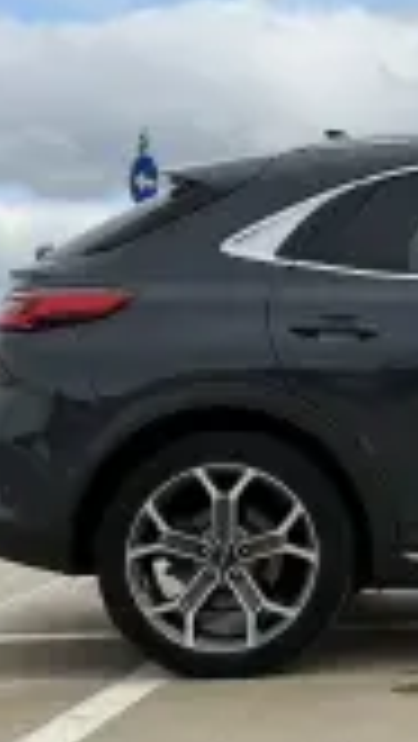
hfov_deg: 10.1
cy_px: 319
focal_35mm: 114
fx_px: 2243
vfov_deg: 18.8
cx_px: 733
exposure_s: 1/4878
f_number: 1.78
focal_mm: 6.76
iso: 80
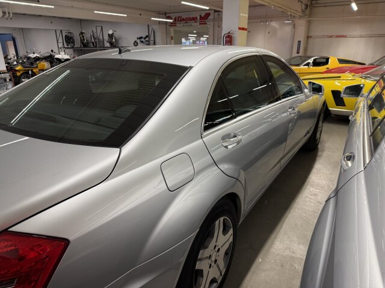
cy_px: 144
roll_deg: +1.0
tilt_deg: -19.1
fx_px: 267
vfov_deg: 56.8
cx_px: 192
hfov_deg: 71.6
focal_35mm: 24
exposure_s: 1/100
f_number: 1.78
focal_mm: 6.76
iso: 125
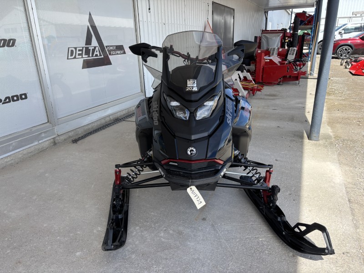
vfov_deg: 53.1
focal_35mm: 26
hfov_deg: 67.3
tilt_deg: -19.7
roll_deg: +2.7
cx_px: 182
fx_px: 273
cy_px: 136
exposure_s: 1/1027
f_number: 1.6
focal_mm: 5.96
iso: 50
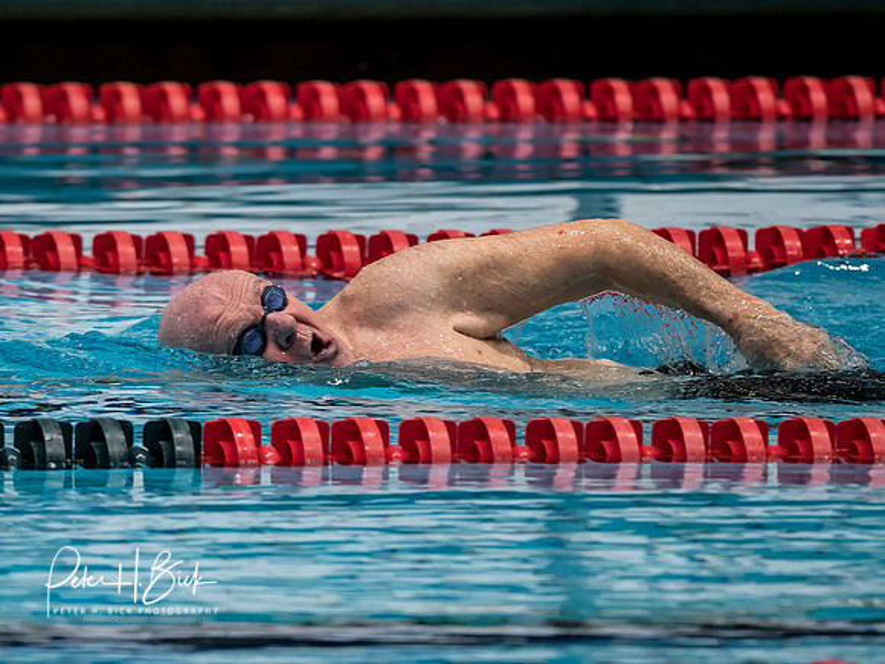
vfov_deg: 2.5
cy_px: 318
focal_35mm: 600
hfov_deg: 3.3
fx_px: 15343
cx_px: 326
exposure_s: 1/500
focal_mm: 200
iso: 1250
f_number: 2.8
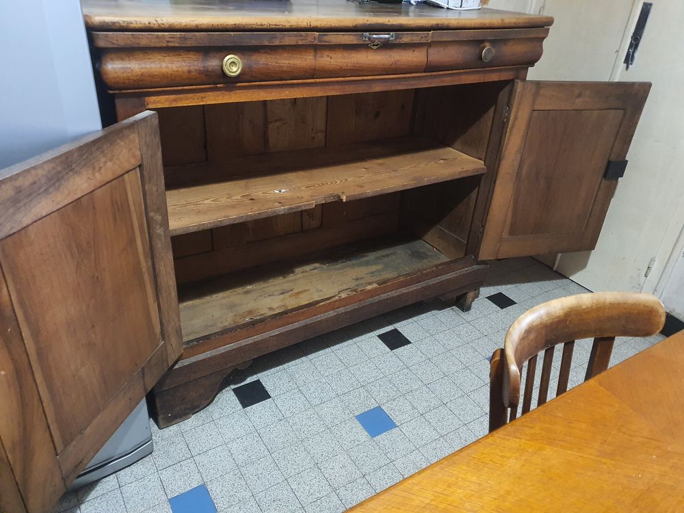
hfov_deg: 67.3
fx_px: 514
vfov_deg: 53.1
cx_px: 342
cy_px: 256
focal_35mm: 26
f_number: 1.5
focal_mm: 4.3
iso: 640
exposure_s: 1/33
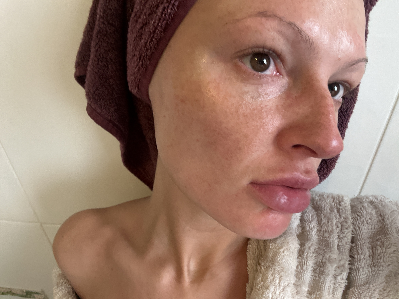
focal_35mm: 23
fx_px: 265
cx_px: 200
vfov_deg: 58.9
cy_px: 150
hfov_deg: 73.9
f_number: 1.9
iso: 200
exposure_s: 1/50
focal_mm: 2.69
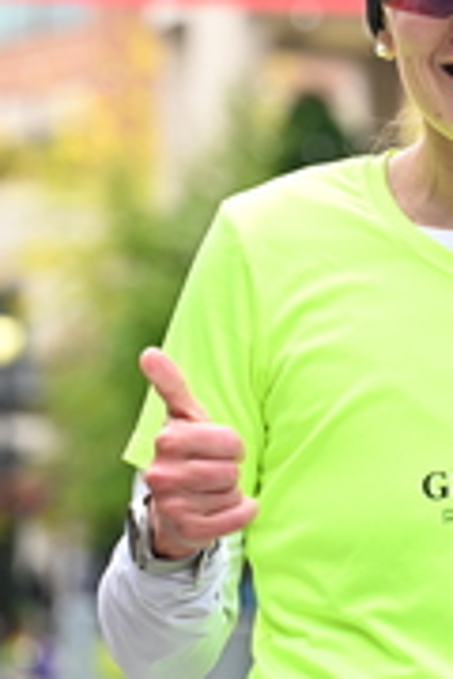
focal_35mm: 214
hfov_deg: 6.4
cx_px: 491
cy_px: 311
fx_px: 4039
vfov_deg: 9.6
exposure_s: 1/1600
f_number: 2.8
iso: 640
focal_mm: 70
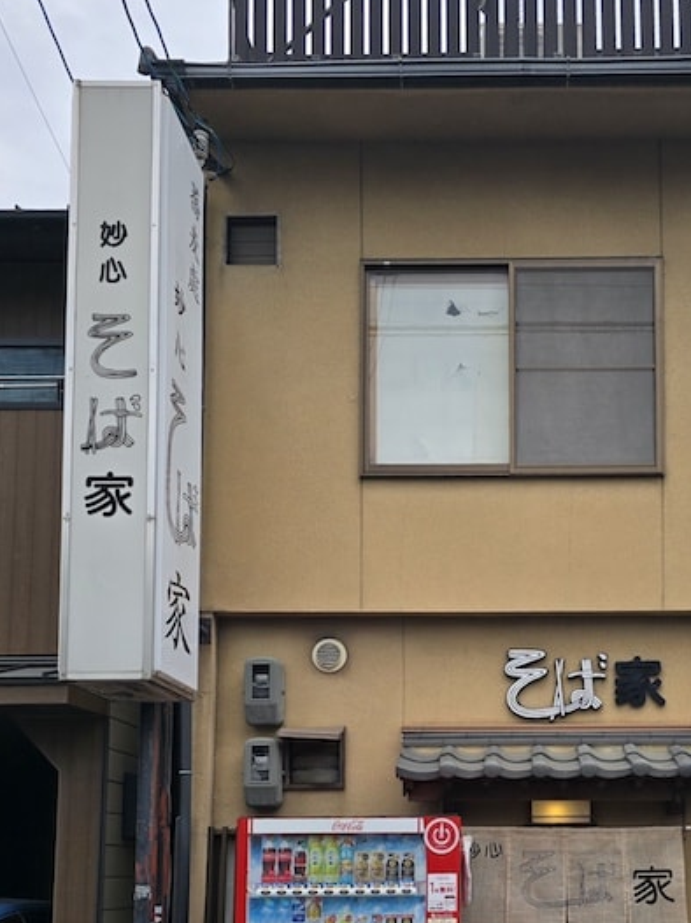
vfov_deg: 51.5
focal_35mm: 35
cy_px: 630
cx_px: 519
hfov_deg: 39.6
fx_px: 932
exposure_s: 1/476
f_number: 1.7
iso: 12
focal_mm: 6.3
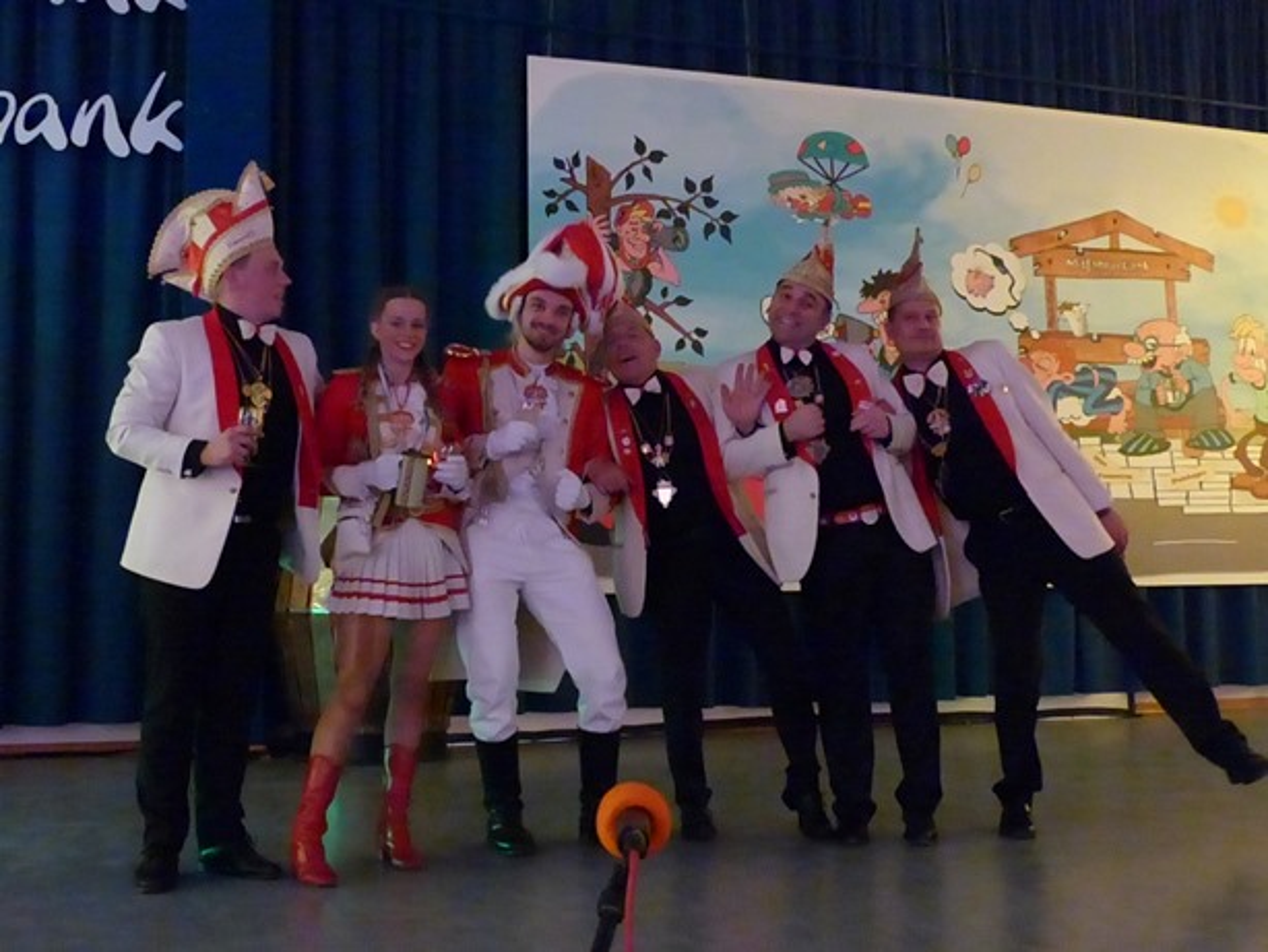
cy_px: 476
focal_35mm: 44
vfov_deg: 32.9
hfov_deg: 42.9
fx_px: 1612
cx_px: 634
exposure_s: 1/40
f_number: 2.8
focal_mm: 7.8
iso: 3200
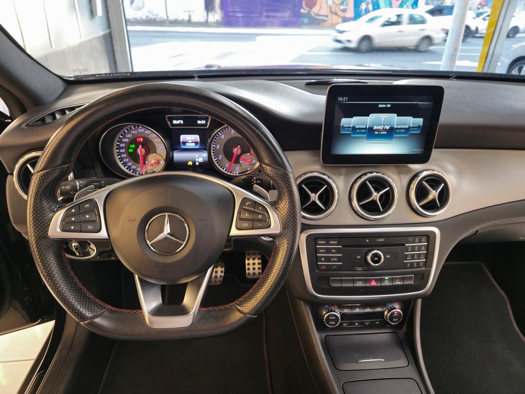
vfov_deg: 58.9
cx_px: 262
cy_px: 197
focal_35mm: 23
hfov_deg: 73.9
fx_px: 349
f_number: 1.7
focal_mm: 6.3
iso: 200
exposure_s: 1/50
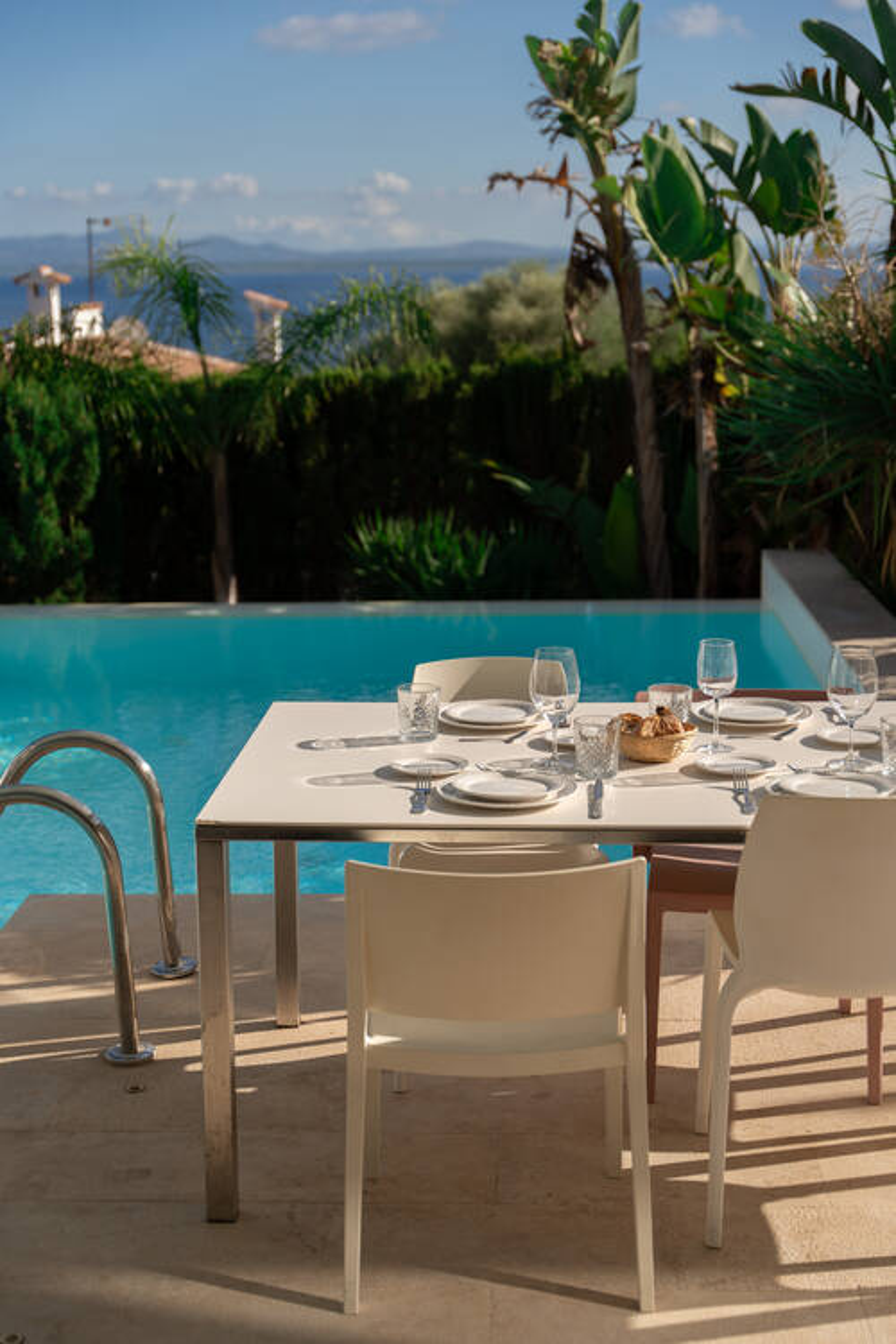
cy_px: 672
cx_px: 448
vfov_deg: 38.0
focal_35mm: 52
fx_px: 1952
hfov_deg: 25.8
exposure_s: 1/2000
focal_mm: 52.3
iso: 100
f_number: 2.8
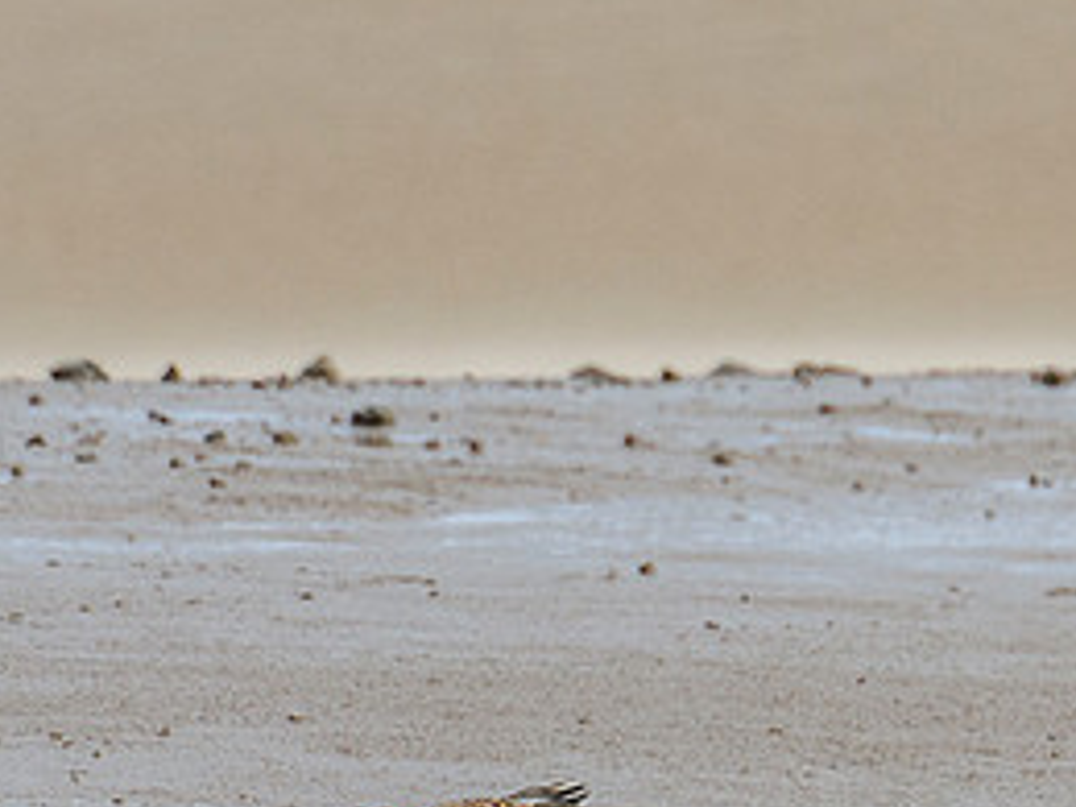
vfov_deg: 0.7
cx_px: 260
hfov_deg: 0.9
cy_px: 611
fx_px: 64965
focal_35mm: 2090
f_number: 6.3
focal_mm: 400
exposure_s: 1/1600
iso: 560
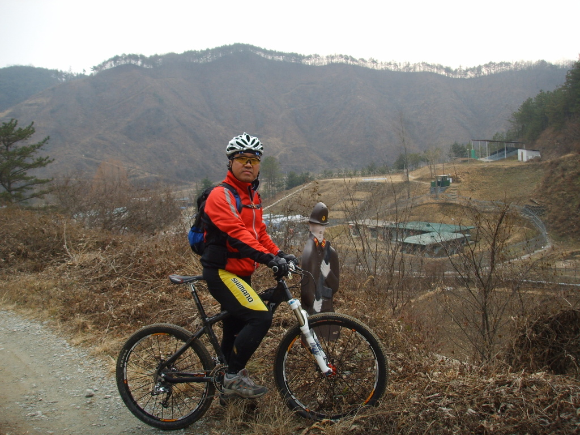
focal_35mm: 39
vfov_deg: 36.8
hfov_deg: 47.9
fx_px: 653
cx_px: 290
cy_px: 218
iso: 50
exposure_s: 1/125
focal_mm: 6.6
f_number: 3.5
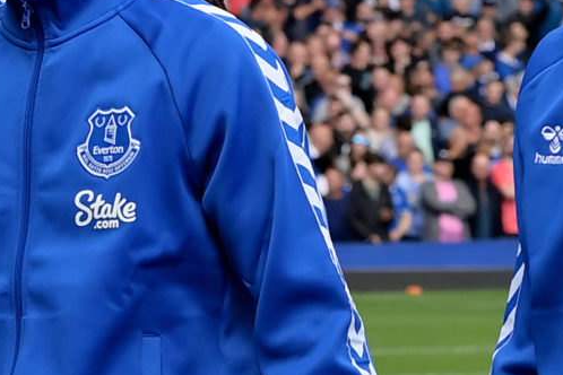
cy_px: 129
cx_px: -174
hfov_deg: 7.5
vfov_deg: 5.1
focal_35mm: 270
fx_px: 4222
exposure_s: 1/1250
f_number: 5.6
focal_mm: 70
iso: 500
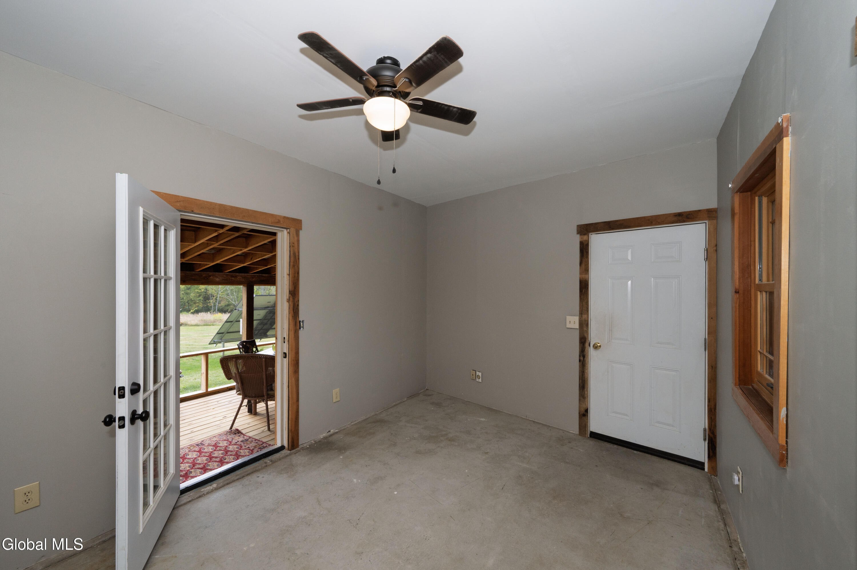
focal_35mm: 14
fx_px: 333
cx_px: 428
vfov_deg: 81.1
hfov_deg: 104.3
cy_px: 285
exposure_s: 1/90
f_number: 11
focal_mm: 14
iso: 400
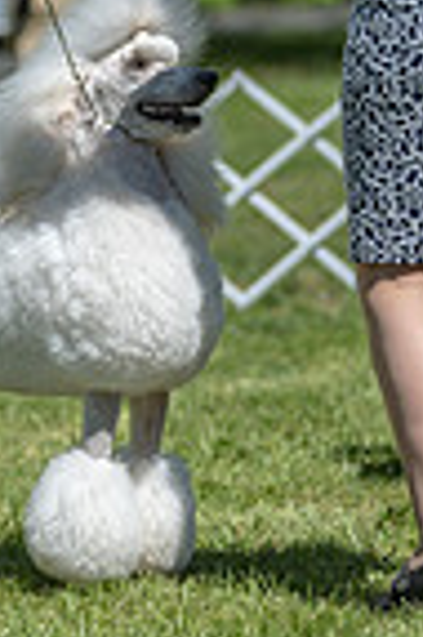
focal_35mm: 425
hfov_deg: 3.2
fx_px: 7508
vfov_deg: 4.9
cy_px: 196
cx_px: -22
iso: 100
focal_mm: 135
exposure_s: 1/1000
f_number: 4
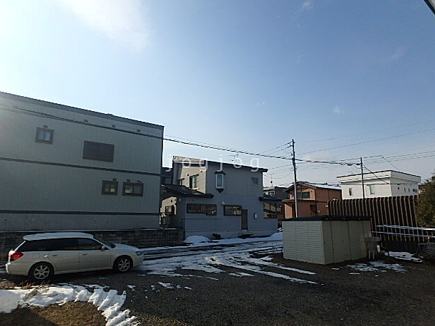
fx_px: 276
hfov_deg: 76.4
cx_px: 214
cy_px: 163
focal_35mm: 22
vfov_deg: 61.1
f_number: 6
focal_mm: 3.7
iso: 125
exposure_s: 1/800
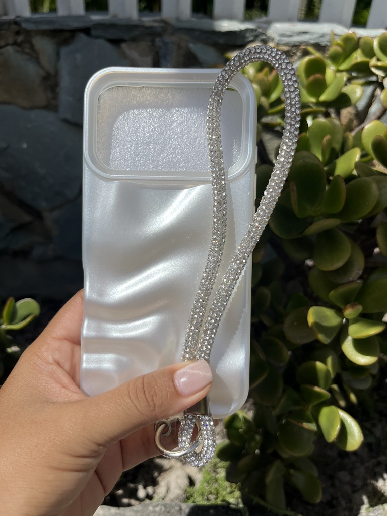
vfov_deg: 67.3
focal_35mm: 26
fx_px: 388
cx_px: 194
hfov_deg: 53.1
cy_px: 258
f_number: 1.6
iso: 50
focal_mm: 5.1
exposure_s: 1/7353
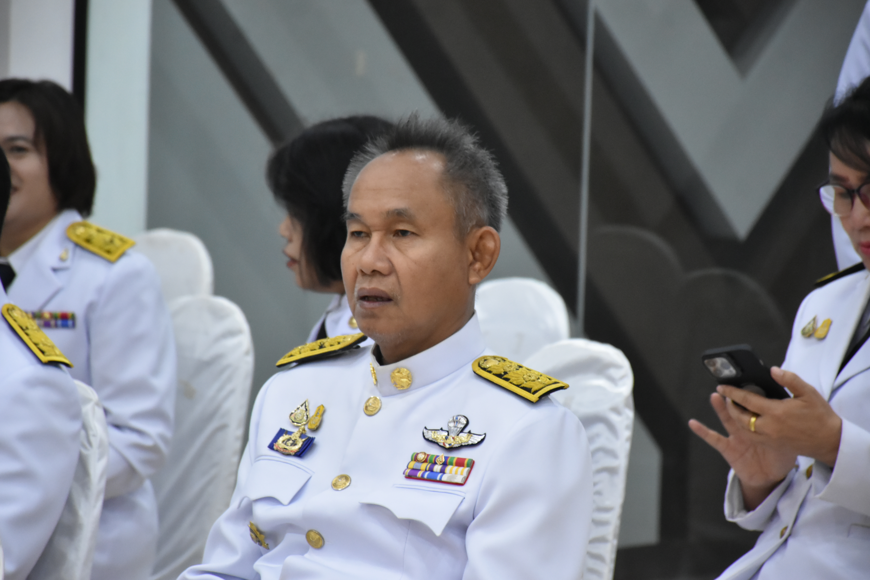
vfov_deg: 6.5
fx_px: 5075
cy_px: 290
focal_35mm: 210
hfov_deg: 9.8
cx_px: 435
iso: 3200
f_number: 5.6
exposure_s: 1/60
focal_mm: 140
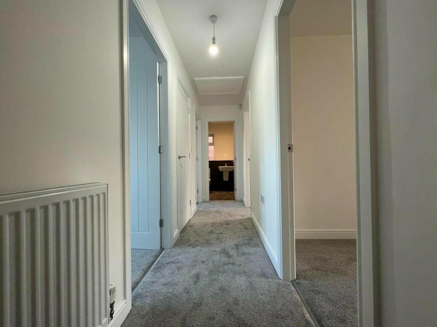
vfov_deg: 89.9
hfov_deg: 106.2
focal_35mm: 13
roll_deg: +1.3
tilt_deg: +0.6
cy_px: 164
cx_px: 218
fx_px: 164
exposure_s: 1/99
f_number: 1.8
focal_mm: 1.57
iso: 160
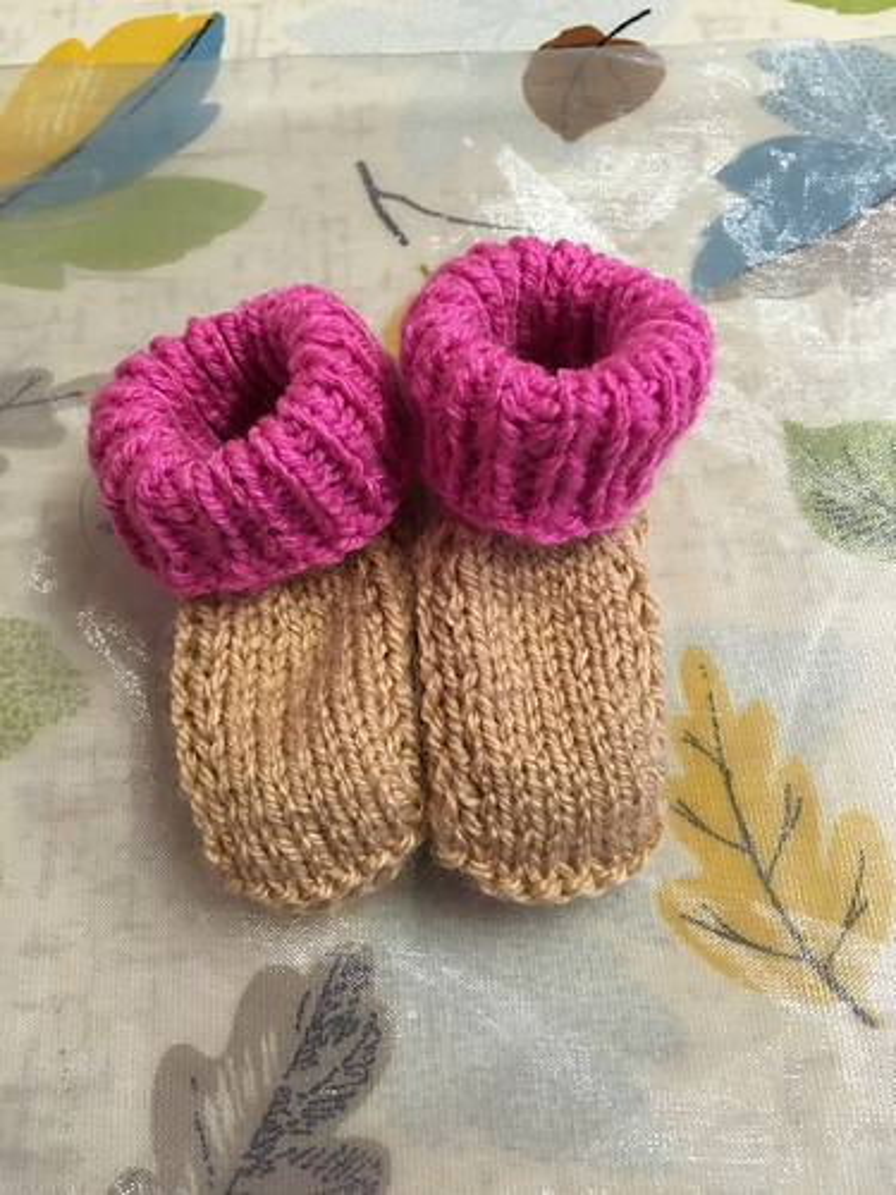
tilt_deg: -66.8
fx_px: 1001
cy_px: 598
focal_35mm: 29
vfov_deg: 61.7
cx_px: 448
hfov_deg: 48.2
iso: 160
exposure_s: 1/33
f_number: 2.2
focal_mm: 4.15
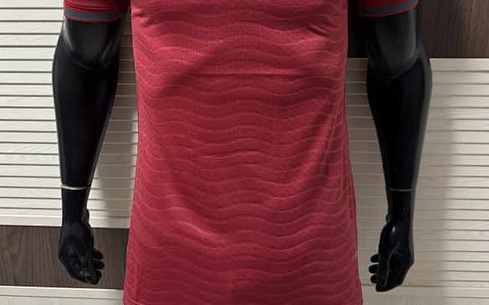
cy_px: 46
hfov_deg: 55.3
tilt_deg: -13.4
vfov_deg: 34.7
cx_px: 237
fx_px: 466
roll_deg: +0.6
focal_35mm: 35
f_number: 1.78
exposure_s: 1/60
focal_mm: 6.76
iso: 400
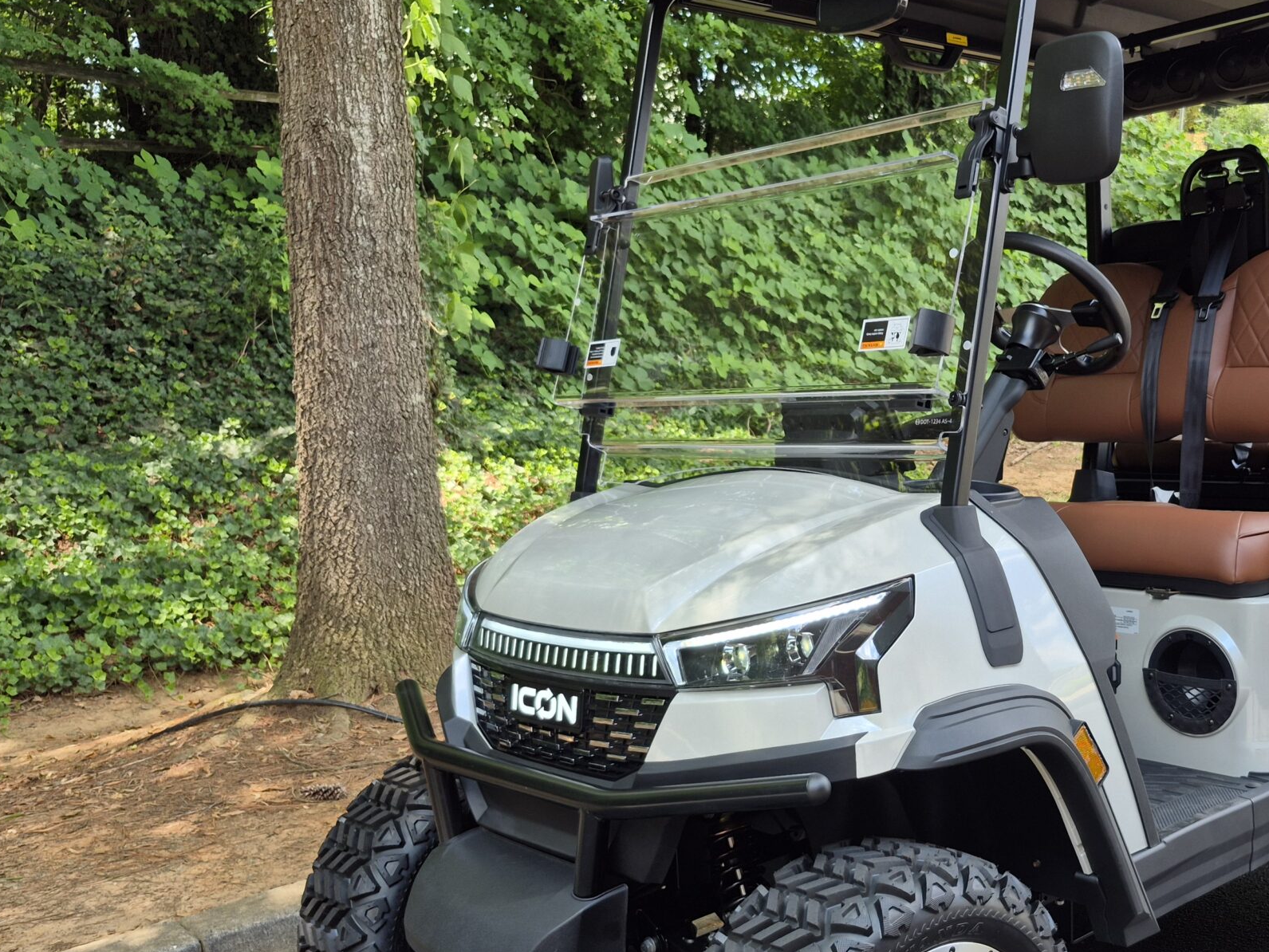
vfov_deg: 38.6
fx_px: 1357
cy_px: 540
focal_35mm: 37
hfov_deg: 48.5
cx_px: 924
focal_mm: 5.4
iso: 25
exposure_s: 1/225
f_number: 1.8
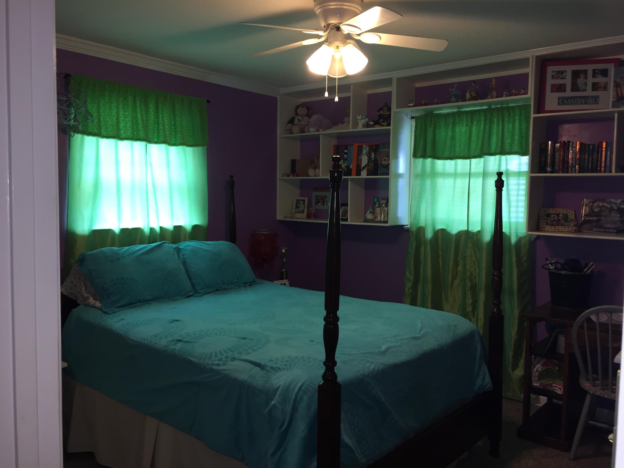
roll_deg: -1.3
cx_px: 312
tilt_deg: -4.4
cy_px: 234
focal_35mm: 29
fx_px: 523
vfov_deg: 48.2
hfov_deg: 61.7
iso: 64
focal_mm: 4.15
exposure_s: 1/30
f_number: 2.2
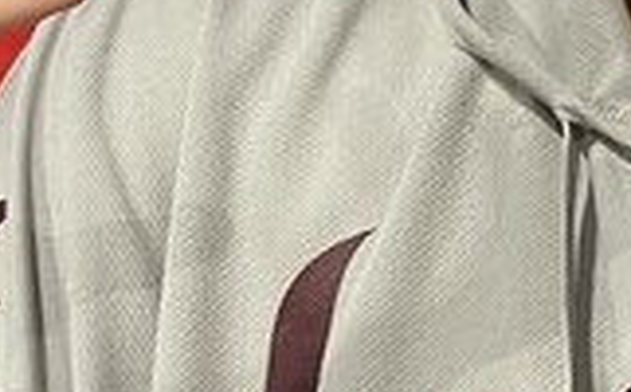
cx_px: 678
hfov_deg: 6.8
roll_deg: -0.7
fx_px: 5305
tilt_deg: -7.3
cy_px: -116
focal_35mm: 309
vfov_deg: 4.2
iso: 200
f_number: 2
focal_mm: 6
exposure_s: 1/60
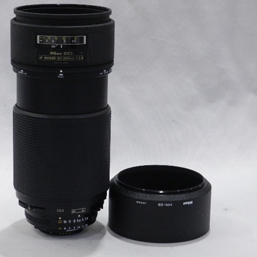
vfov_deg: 17.4
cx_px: 106
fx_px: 840
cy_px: 129
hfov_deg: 17.4
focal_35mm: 100
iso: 800
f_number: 4.4
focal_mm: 14.9
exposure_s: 1/60
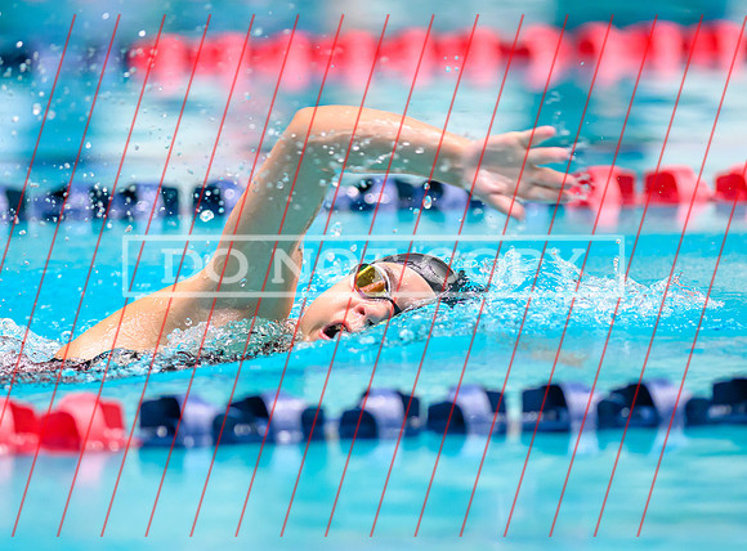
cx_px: 310
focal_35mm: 475
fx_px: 10186
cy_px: 326
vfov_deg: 3.1
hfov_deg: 4.2
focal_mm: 300
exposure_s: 1/800
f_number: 2.8
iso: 2500
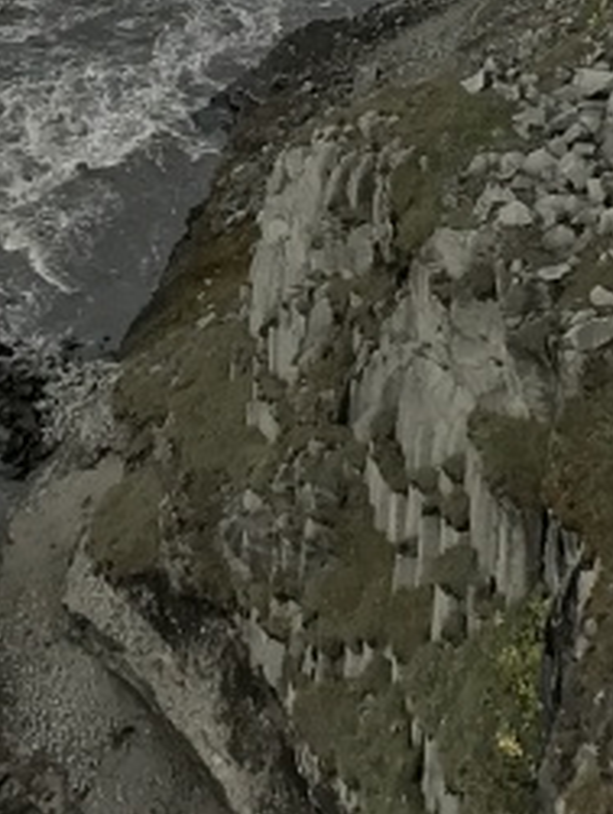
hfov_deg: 9.7
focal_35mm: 152
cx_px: 42
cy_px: -96
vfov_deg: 12.7
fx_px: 3580
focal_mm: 3.99
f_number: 1.8
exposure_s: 1/1429
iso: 20
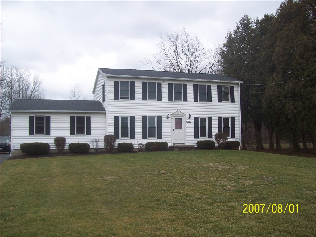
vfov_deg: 39.7
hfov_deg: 51.4
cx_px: 158
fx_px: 329
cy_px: 118
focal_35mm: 36
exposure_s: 1/254
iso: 80
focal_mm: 6
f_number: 2.7
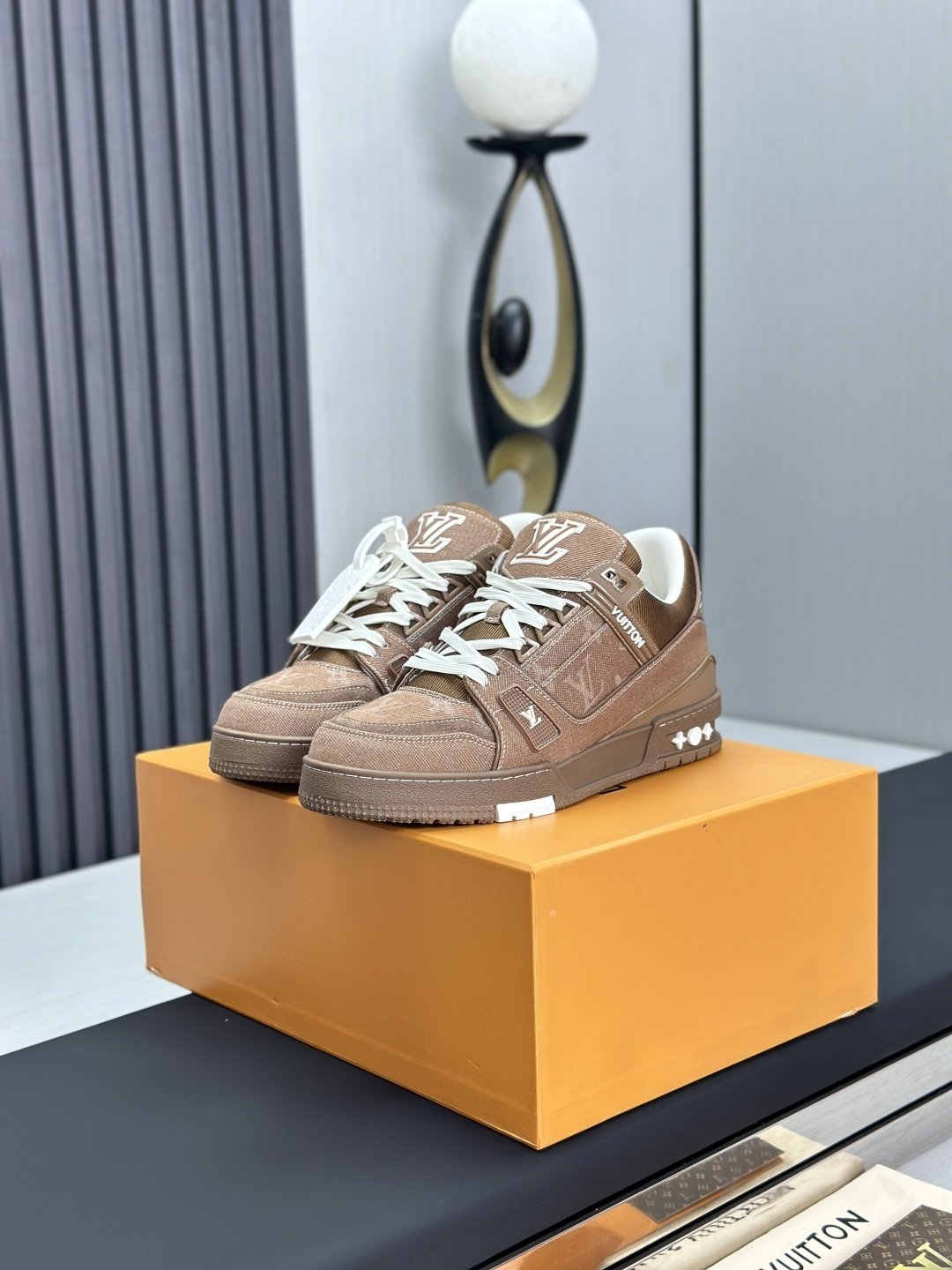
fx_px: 1760
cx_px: 476
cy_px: 635
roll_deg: +1.5
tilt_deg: -9.1
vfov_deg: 39.7
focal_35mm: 48
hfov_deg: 30.3
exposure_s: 1/100
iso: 125
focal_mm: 6.86
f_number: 1.78
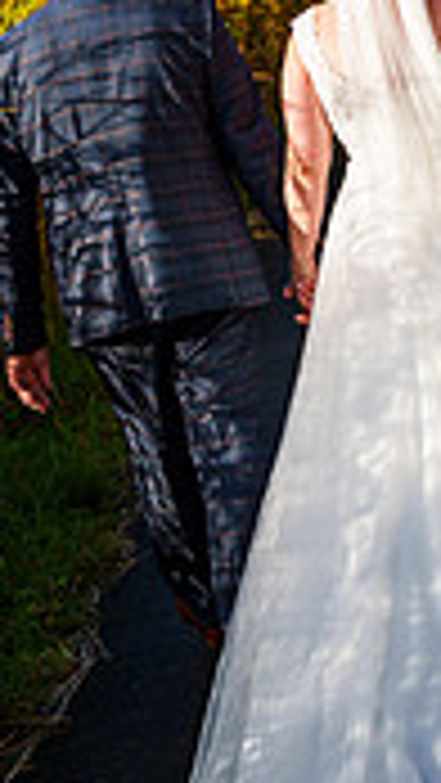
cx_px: 387
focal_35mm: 138
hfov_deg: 8.8
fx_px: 2866
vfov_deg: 15.5
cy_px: 220
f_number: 3.2
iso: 400
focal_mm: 51
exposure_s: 1/5000
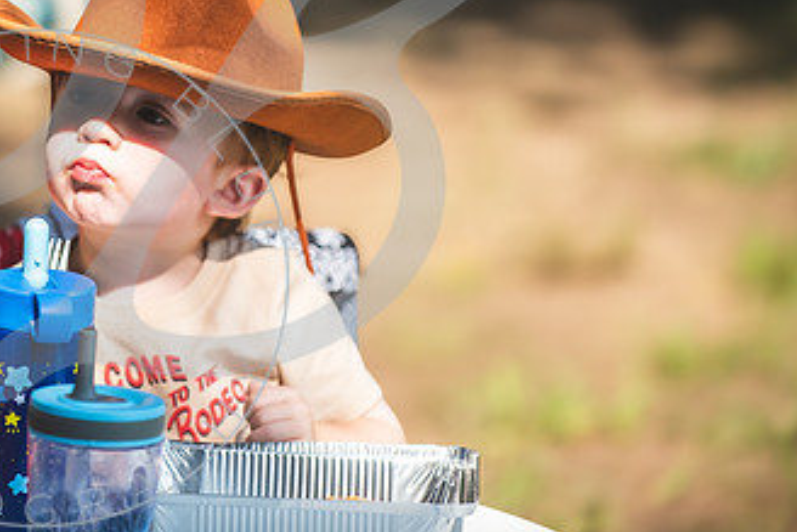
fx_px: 7840
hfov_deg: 5.8
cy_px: 74
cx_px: 160
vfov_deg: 3.9
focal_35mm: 354
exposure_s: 1/1000
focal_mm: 200
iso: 200
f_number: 2.8
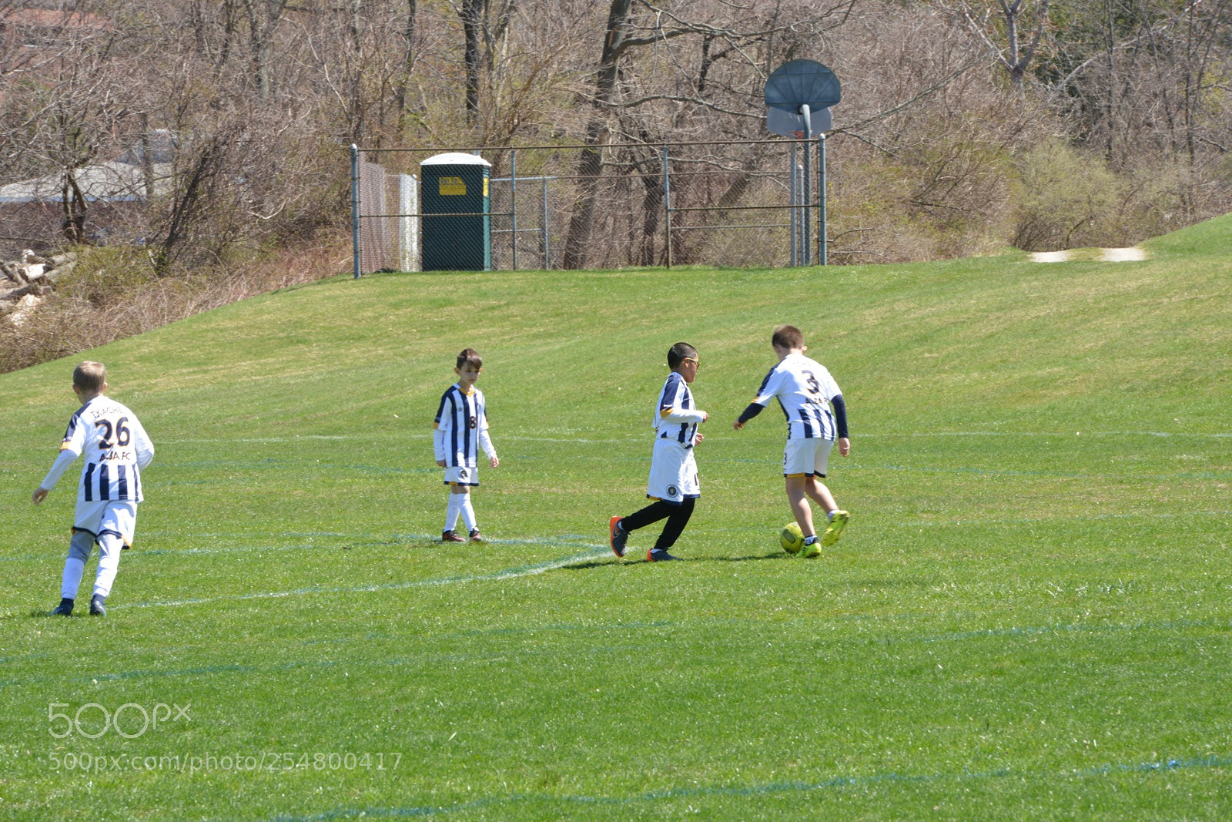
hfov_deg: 10.3
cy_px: 411
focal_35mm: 200
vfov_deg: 6.9
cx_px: 616
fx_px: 6845
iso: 1000
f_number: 20
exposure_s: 1/160
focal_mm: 200
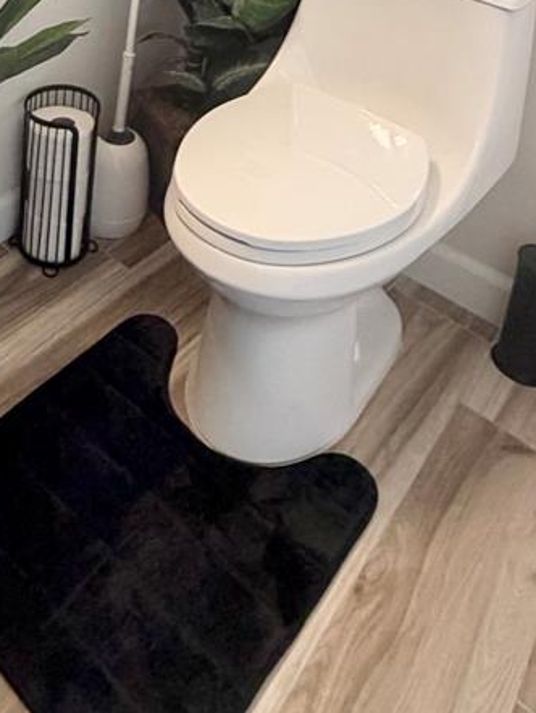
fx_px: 784
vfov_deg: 38.9
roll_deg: -4.7
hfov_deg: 36.2
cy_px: -97
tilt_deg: -15.1
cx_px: 89
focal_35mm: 38
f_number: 2.2
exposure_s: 1/120
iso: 320
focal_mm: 2.22
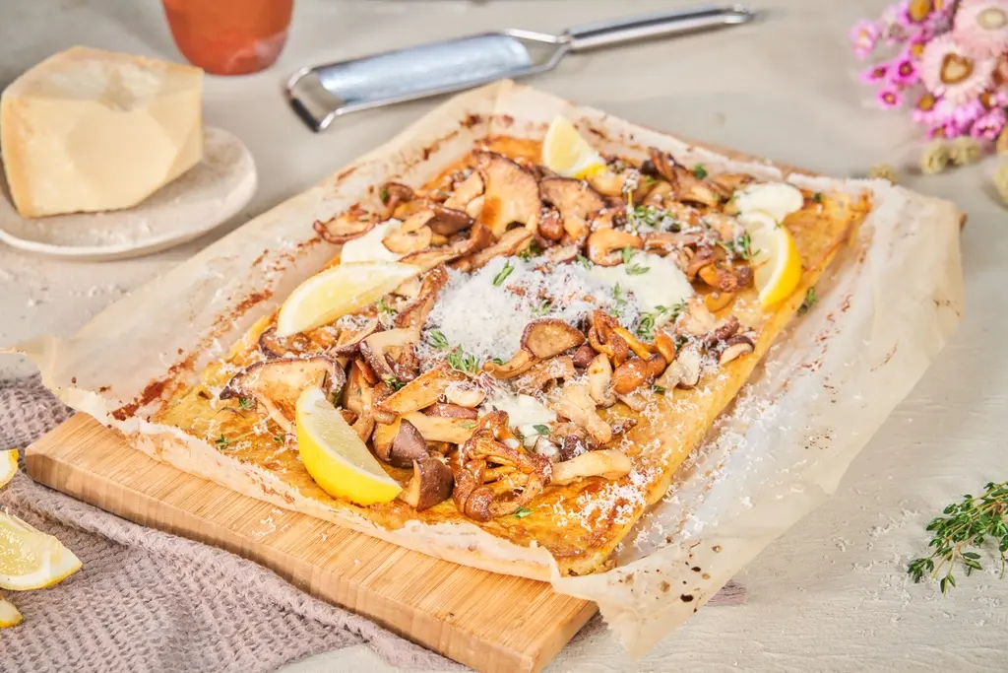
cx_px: 504
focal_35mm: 75
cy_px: 336
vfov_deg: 18.2
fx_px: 2100
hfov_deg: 27.0
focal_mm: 75
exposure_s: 1/80
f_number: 8
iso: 1250
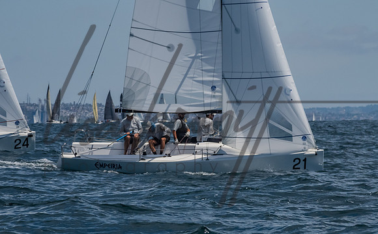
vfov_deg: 3.8
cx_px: 213
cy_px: 137
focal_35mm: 340
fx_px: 3495
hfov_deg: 6.2
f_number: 14
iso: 640
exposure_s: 1/1600
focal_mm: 195
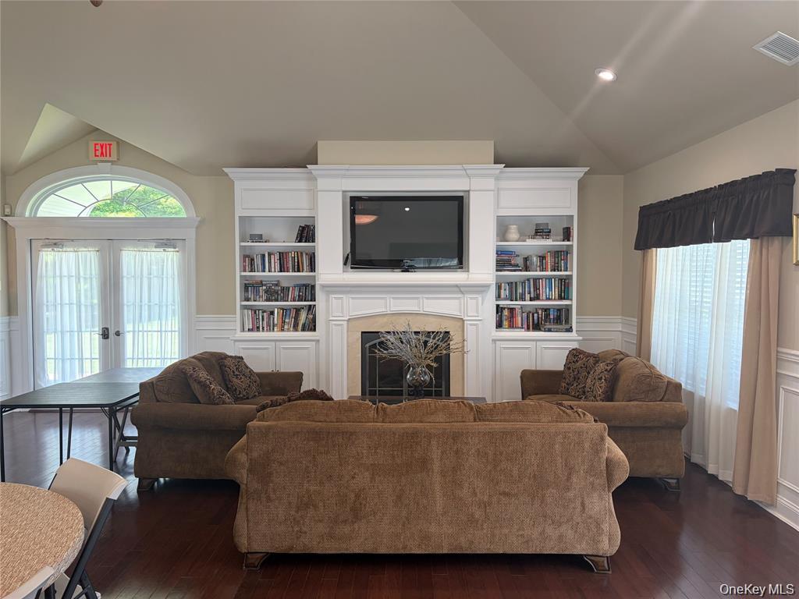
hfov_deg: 67.3
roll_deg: +0.5
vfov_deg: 53.1
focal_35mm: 26
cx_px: 400
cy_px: 300
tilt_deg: -1.4
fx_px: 600
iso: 125
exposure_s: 1/120
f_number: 1.6
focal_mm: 5.96
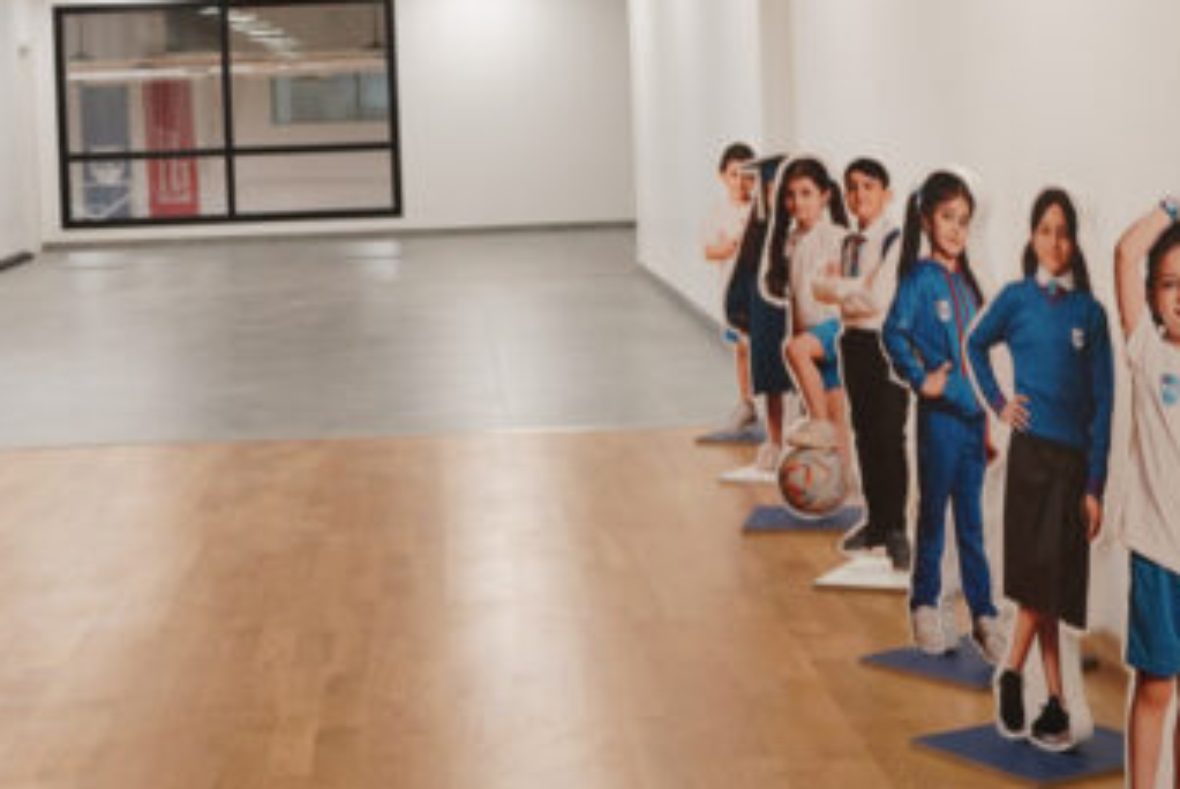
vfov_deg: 18.7
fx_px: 2362
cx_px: 318
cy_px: 99
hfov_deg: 27.7
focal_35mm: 72
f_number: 2.8
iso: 250
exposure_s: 1/80
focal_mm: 16.2
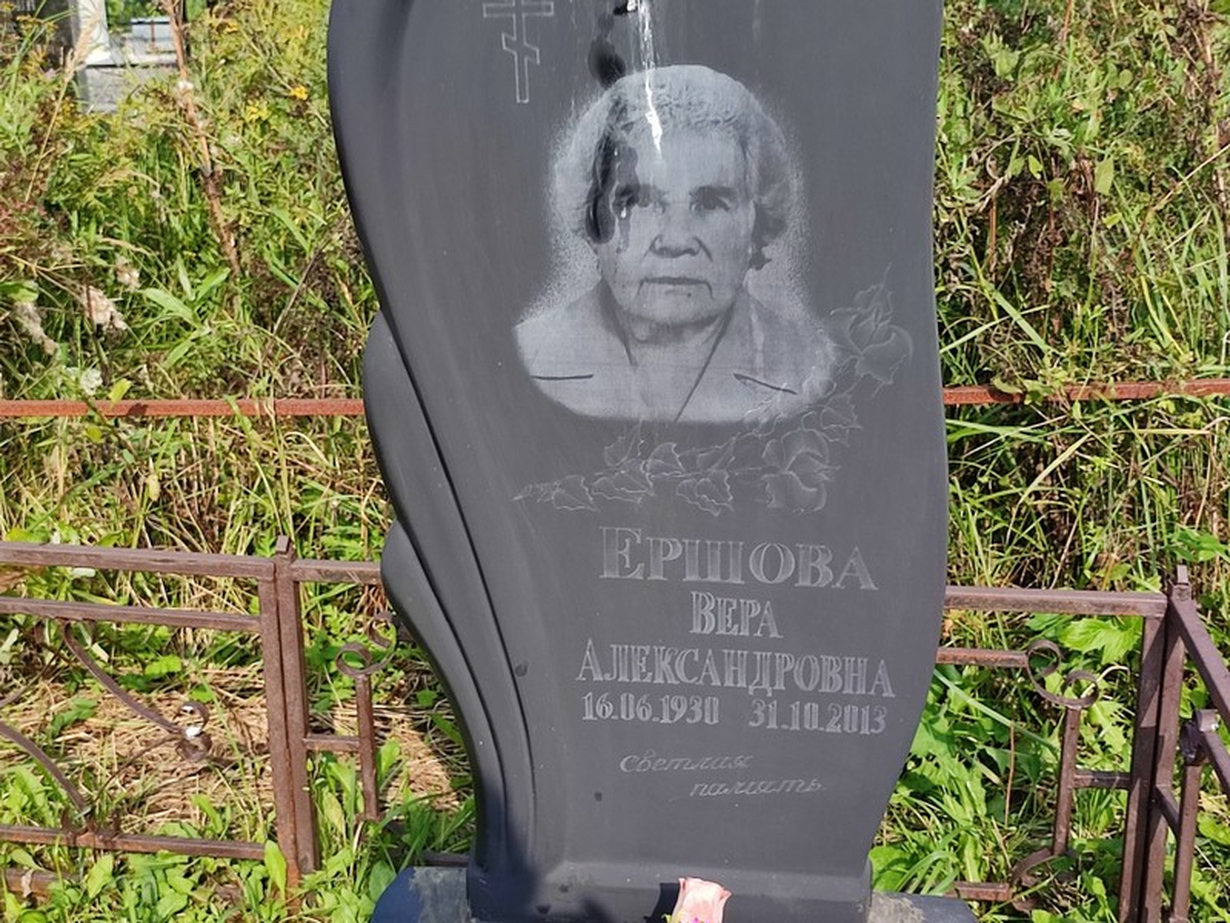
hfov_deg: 69.4
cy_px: 462
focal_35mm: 25
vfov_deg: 54.9
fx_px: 888
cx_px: 615
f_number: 1.9
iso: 50
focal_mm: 6.04
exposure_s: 1/330
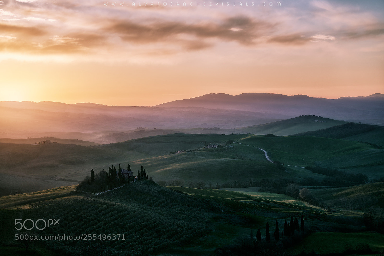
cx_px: 192
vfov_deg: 16.1
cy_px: 128
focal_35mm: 85
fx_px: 907
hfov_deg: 23.9
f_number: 5
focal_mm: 85
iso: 100
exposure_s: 1/320
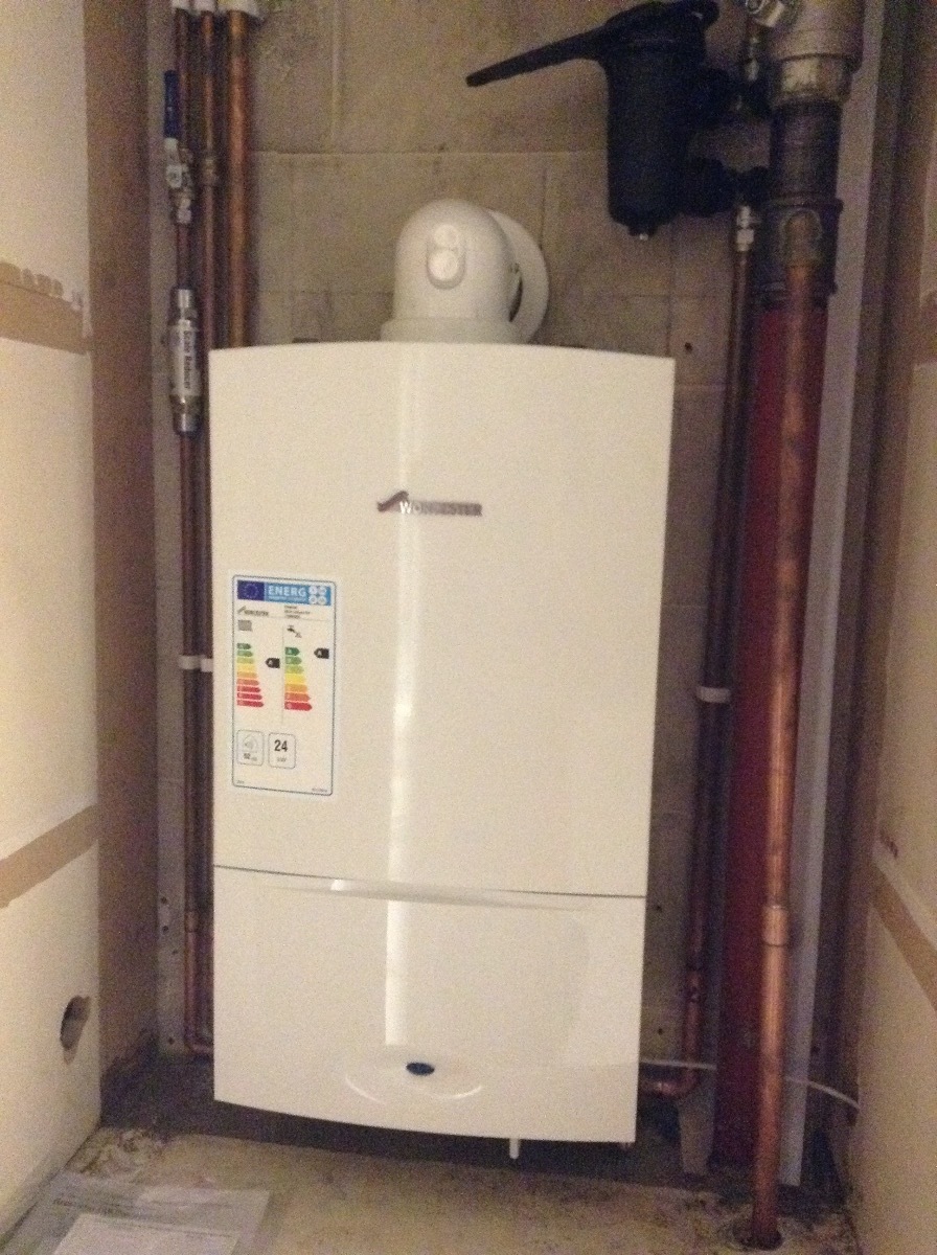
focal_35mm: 33
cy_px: 628
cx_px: 468
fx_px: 1194
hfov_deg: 42.8
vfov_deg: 55.4
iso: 640
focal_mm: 3.3
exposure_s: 1/15
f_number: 2.4
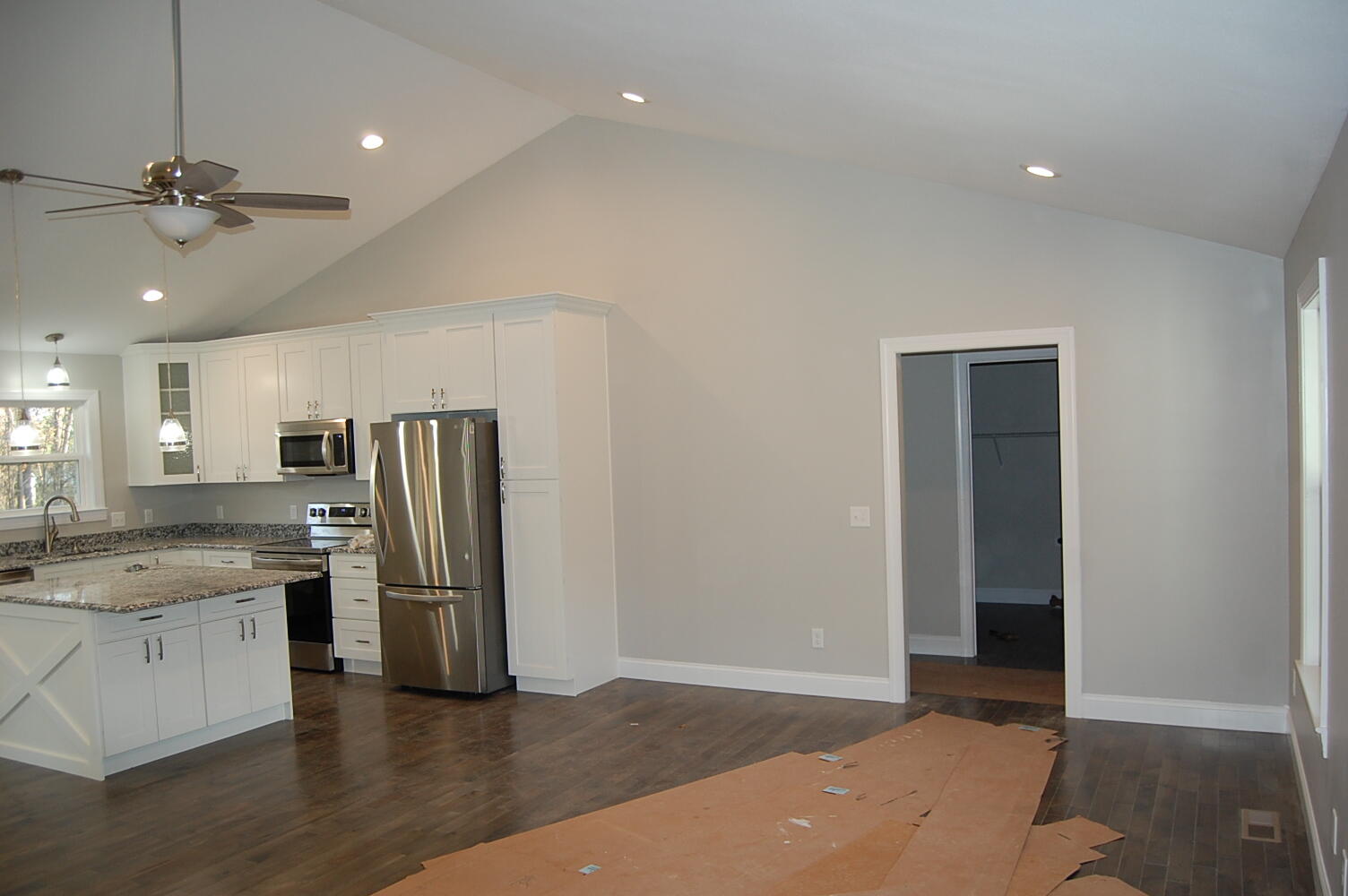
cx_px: 674
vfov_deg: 47.8
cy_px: 448
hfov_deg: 67.4
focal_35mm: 27
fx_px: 1010
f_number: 3.5
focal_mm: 18
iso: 400
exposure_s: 1/60
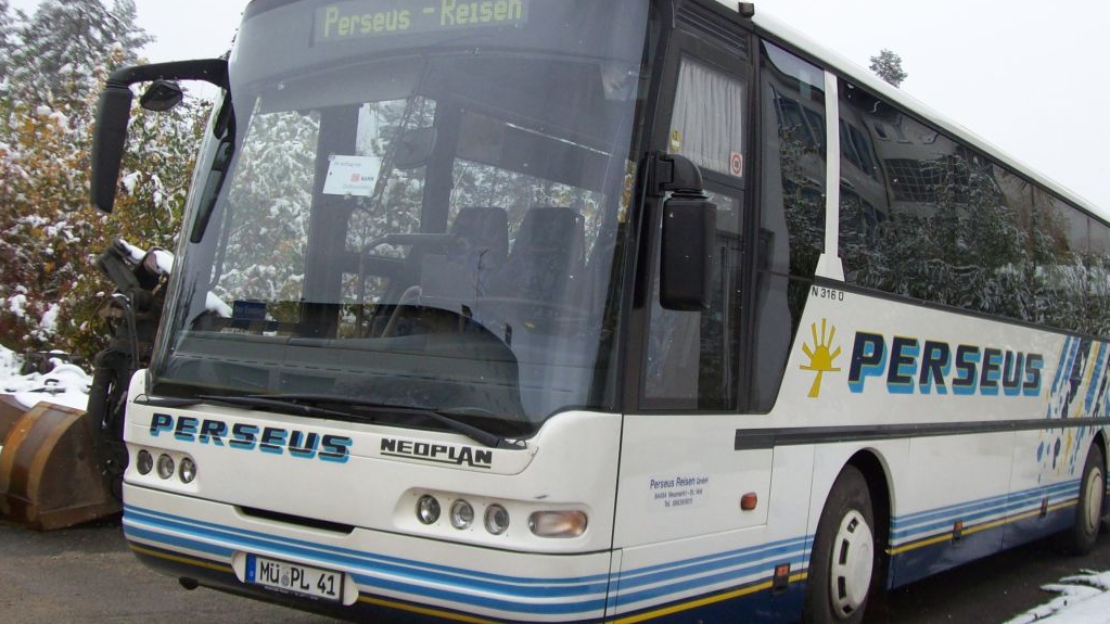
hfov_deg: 44.6
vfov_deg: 26.0
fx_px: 1354
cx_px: 596
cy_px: 300
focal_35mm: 46
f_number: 2.7
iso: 80
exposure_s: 1/445
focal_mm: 6
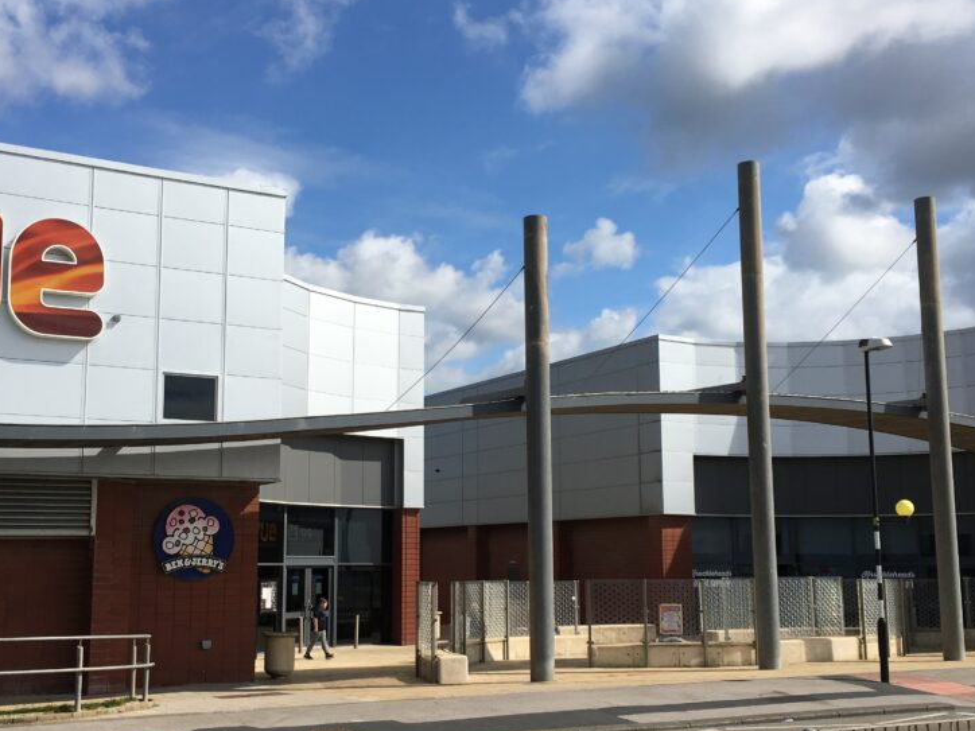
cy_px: 401
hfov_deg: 45.7
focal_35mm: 41
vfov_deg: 35.1
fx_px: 1155
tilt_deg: +8.2
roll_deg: +0.1
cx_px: 444
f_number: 2.2
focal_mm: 4.15
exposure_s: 1/2653
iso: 25
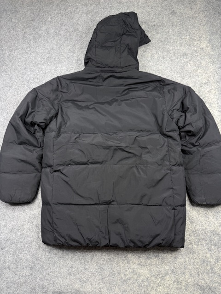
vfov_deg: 71.6
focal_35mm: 24
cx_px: 110
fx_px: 204
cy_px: 147
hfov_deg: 56.8
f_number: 1.78
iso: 100
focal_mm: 6.76
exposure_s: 1/100
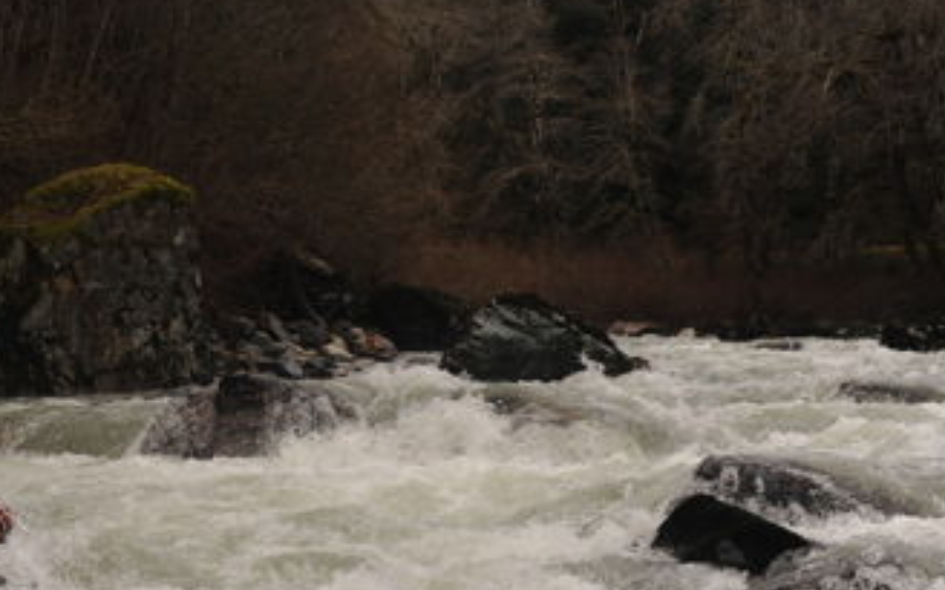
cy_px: 380
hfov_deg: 23.3
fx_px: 2241
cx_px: 121
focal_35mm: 87
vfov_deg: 15.0
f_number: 5
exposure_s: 1/800
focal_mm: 35
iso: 320
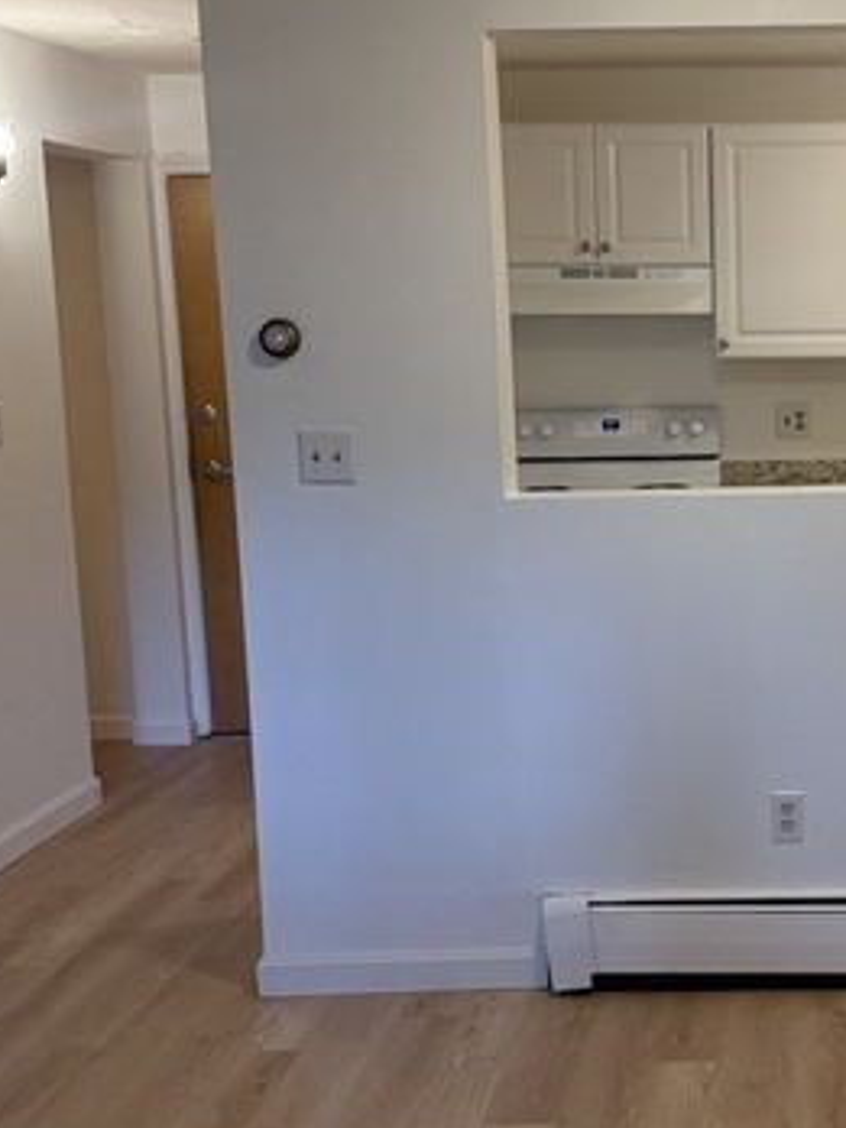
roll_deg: +0.9
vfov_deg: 36.2
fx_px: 1727
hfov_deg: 26.3
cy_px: 590
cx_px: 807
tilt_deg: -9.4
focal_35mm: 53
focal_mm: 6.76
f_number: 1.78
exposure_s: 1/129
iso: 200
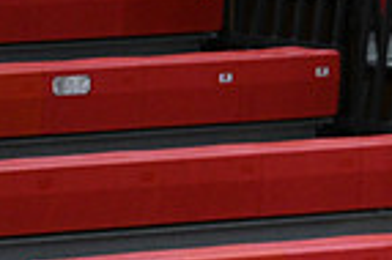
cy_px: 516
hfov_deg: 2.5
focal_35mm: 812
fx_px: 8832
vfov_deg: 1.7
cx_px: 792
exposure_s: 1/320
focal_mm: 200
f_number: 4
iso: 4000
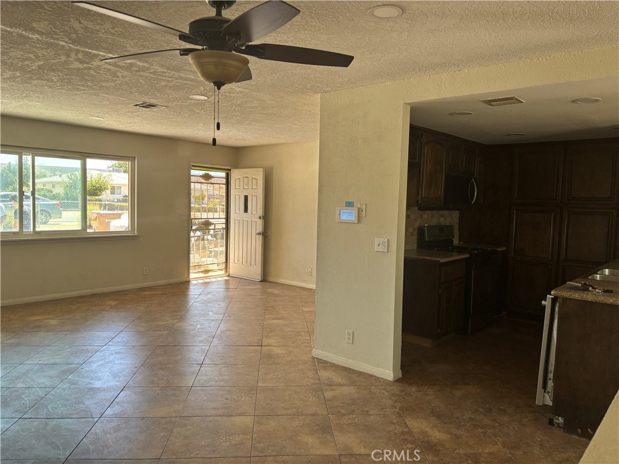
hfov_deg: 67.3
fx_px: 465
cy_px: 232
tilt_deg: -4.3
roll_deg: -1.6
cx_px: 310
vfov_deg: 53.1
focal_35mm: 26
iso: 64
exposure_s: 1/121
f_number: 1.6
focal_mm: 5.96
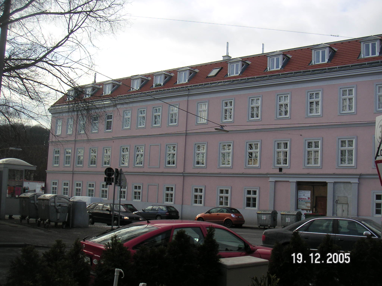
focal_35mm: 38
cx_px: 191
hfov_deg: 49.0
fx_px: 419
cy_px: 143
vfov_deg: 37.7
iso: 50
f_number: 2.8
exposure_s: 1/350
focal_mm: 6
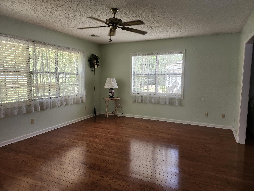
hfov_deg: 73.9
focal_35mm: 23
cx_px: 127
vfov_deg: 58.9
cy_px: 96
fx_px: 169
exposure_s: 1/120
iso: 160
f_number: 1.8
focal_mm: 5.54
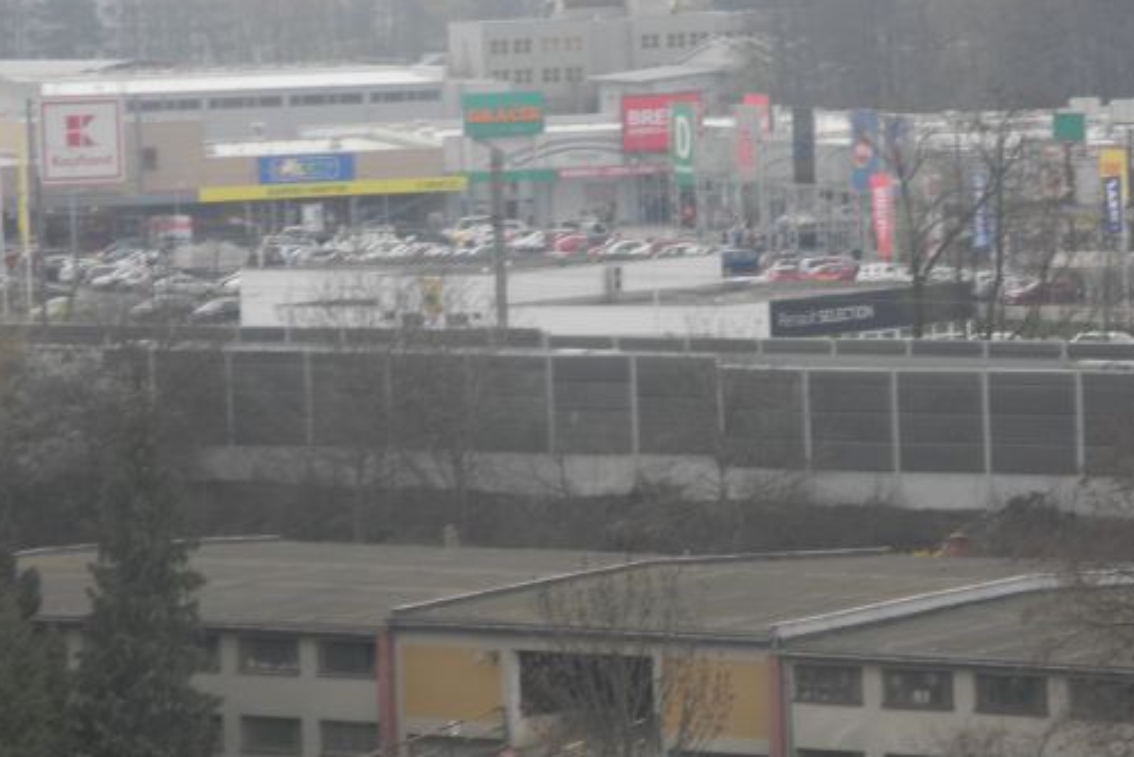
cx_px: 587
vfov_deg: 5.2
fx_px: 8384
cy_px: 340
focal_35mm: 266
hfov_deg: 7.7
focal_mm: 42.6
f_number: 5.6
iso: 100
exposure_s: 1/43.7
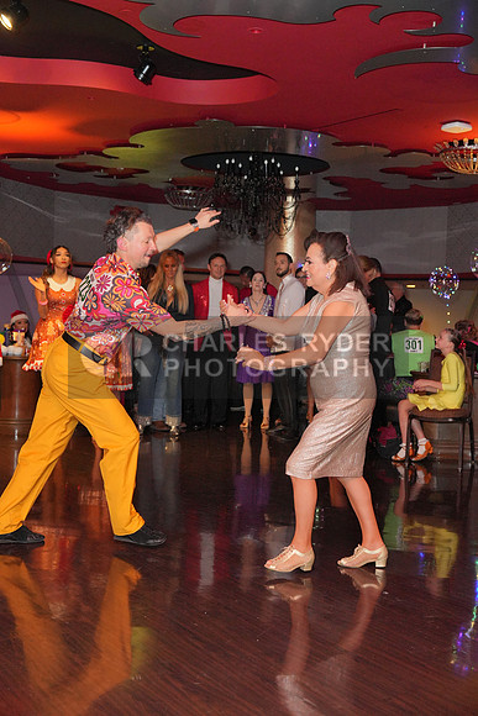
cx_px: 239
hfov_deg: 31.2
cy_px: 358
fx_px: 856
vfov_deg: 45.4
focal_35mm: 43
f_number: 4
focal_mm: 43
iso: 4000
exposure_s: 1/200
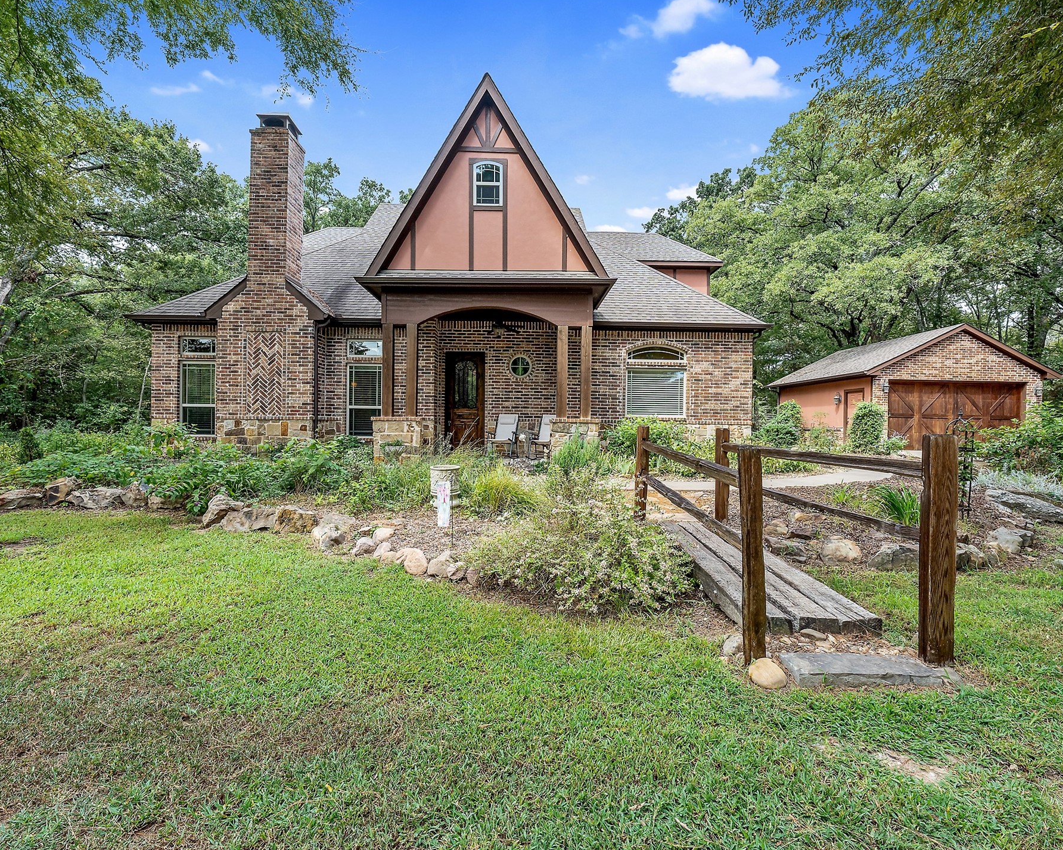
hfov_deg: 93.1
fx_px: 503
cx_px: 530
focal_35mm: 16
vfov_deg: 80.4
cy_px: 426
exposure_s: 1/250
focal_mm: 14
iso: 800
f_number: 8
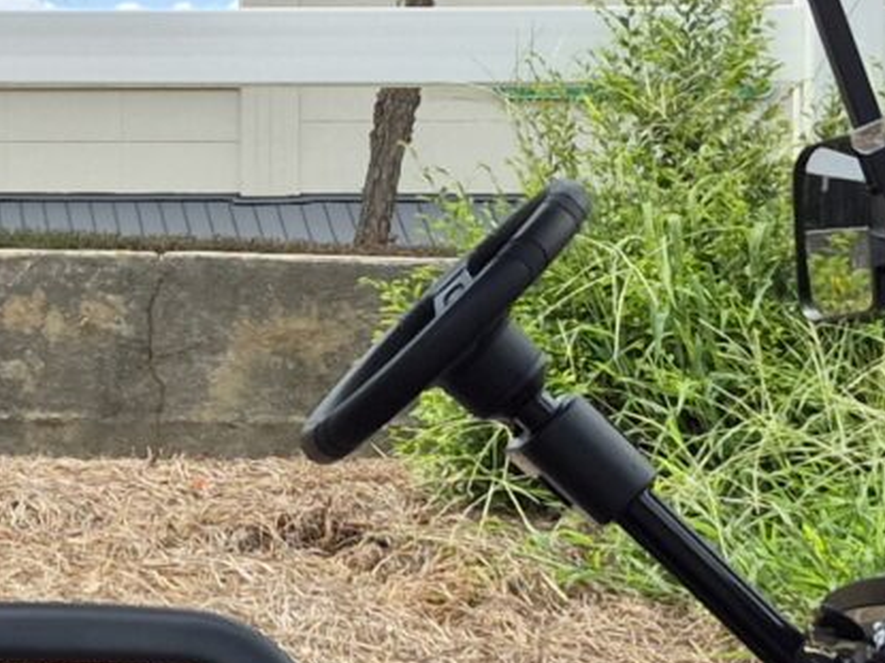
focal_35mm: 142
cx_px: -363
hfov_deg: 13.3
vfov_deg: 10.4
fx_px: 3629
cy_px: 352
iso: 25
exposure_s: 1/1244
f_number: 1.8
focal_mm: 5.4
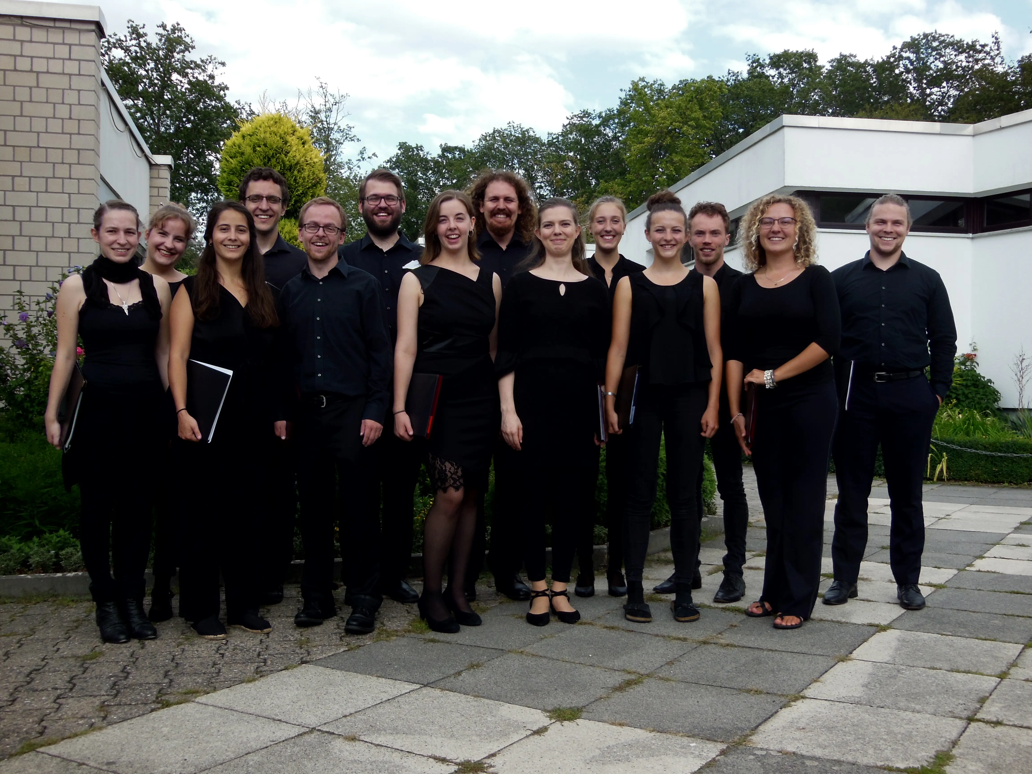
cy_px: 387
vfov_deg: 36.8
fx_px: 1163
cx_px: 516
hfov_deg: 47.9
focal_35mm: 39
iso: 125
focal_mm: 6.9
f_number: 4.1
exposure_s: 1/320
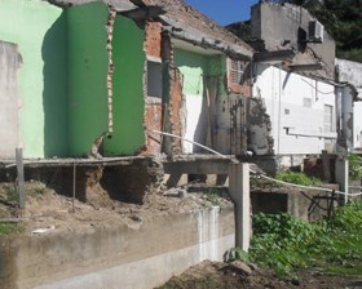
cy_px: 193
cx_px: 139
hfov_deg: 37.8
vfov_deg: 30.6
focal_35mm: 49
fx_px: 525
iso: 100
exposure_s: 1/350
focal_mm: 6.3
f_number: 8.4
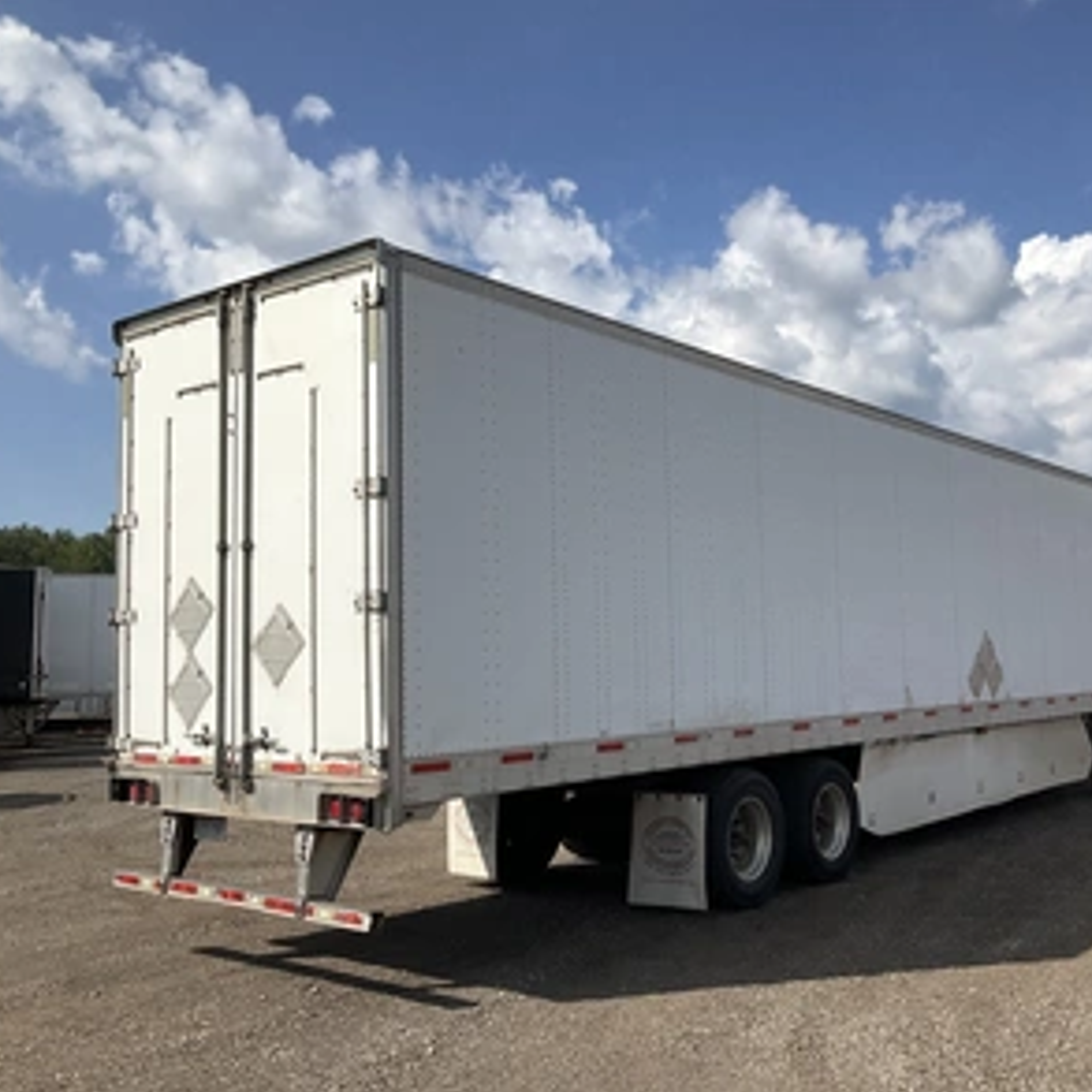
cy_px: 555
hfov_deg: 47.1
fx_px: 1249
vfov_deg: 47.2
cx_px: 630
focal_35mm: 35
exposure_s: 1/3125
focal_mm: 3
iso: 25
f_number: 1.8
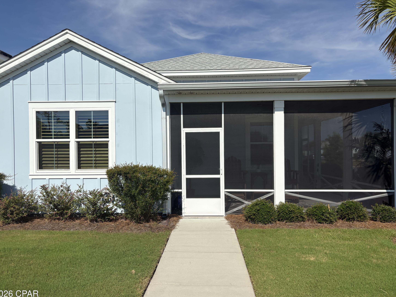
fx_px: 309
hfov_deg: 65.3
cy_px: 154
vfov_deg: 51.3
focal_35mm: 27
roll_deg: +1.3
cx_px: 192
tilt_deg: -0.5
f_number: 1.6
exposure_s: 1/7813
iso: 50
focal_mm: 5.96
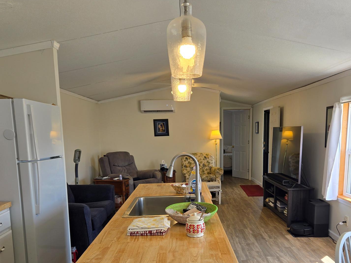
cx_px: 201
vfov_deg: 42.1
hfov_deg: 55.1
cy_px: 186
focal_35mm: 33
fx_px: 335
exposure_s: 1/120
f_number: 1.8
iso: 25
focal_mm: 5.4
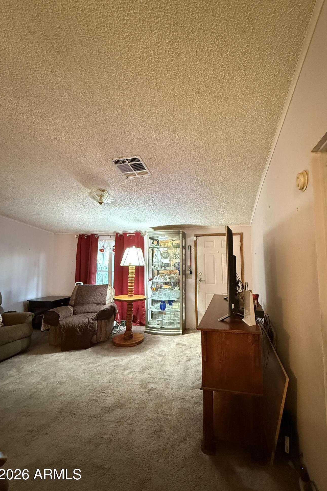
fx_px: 204
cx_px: 186
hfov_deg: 76.9
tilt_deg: +5.2
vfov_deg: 100.4
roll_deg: +0.0
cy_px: 245
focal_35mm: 15
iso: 1000
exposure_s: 1/40
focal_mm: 2.22
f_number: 2.2
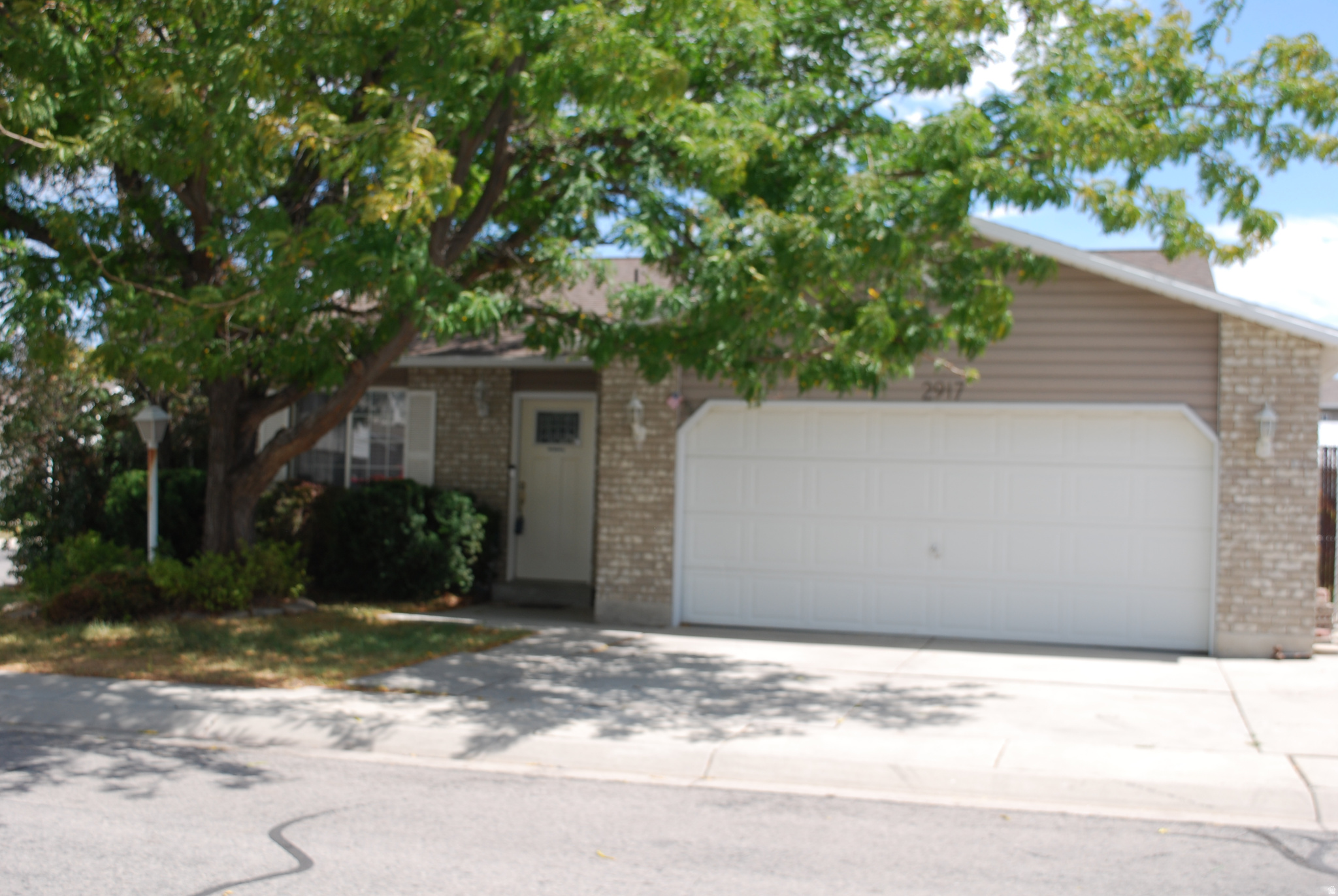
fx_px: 1507
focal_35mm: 40
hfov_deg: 47.9
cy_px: 448
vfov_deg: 33.1
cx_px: 669
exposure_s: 1/200
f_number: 5.6
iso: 100
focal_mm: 27
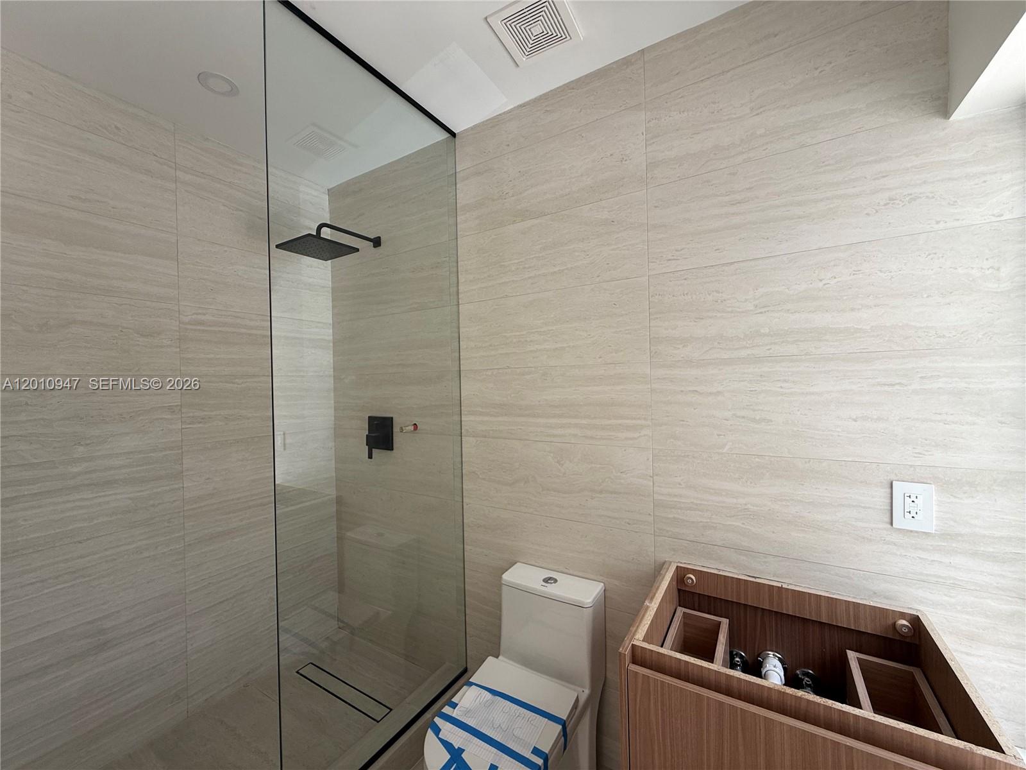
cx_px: 513
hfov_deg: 102.1
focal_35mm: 14
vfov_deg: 85.7
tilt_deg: +0.0
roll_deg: +1.0
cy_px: 385
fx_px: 415
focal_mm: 2.22
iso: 50
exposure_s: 1/99
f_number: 2.2
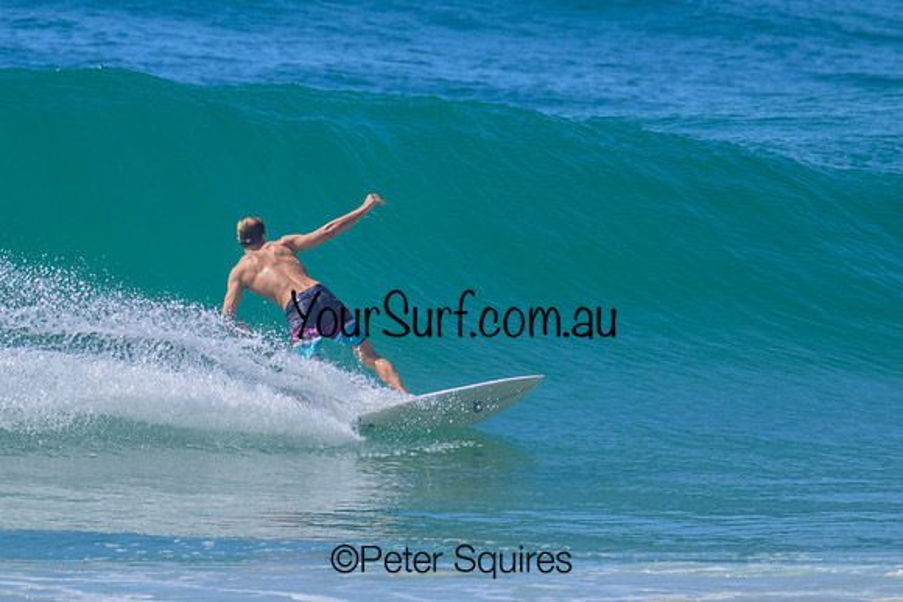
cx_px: 297
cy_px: 307
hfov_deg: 1.9
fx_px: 27572
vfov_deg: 1.3
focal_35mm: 1099
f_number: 11
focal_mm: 800
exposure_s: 1/2000
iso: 1000
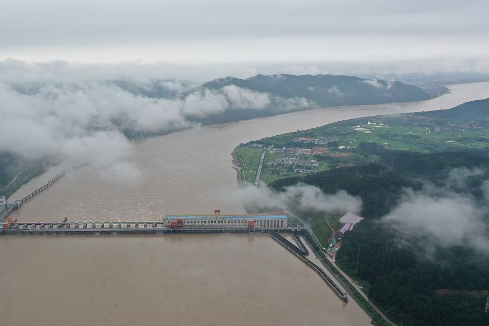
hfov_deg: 51.0
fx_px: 502
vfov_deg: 35.9
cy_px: 184
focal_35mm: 37
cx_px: 166
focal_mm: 10.26
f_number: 2.8
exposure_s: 1/240
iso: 100
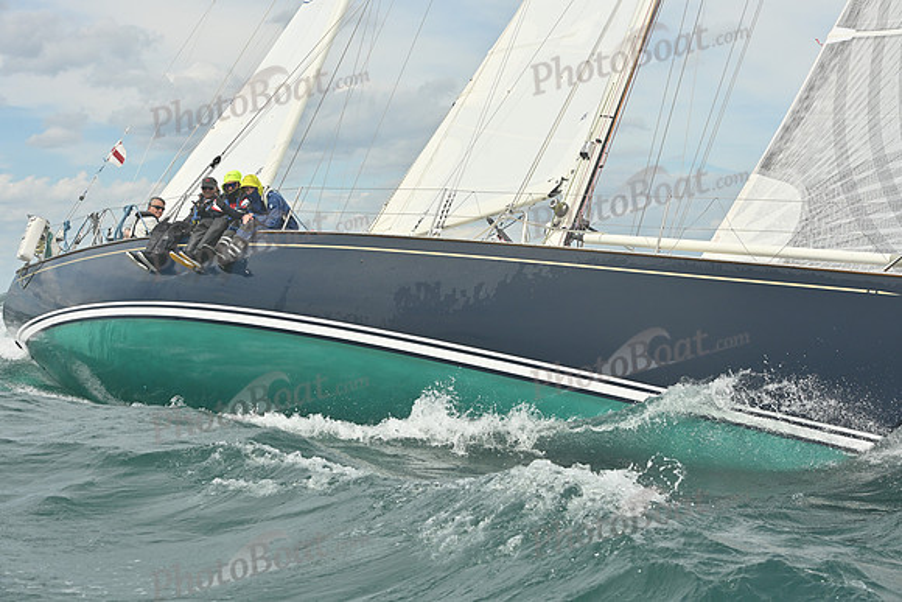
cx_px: 451
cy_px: 301
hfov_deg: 28.8
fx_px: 1754
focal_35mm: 70
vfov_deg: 19.5
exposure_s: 1/1250
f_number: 10
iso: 320
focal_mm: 70
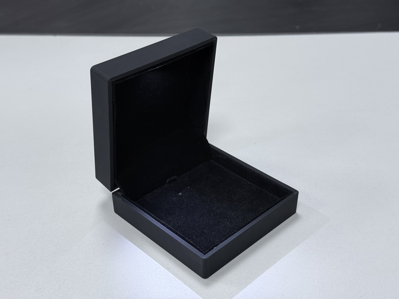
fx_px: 553
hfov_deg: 39.7
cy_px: 150
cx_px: 200
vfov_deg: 30.3
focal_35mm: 48
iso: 64
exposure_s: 1/100
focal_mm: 6.76
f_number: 1.78
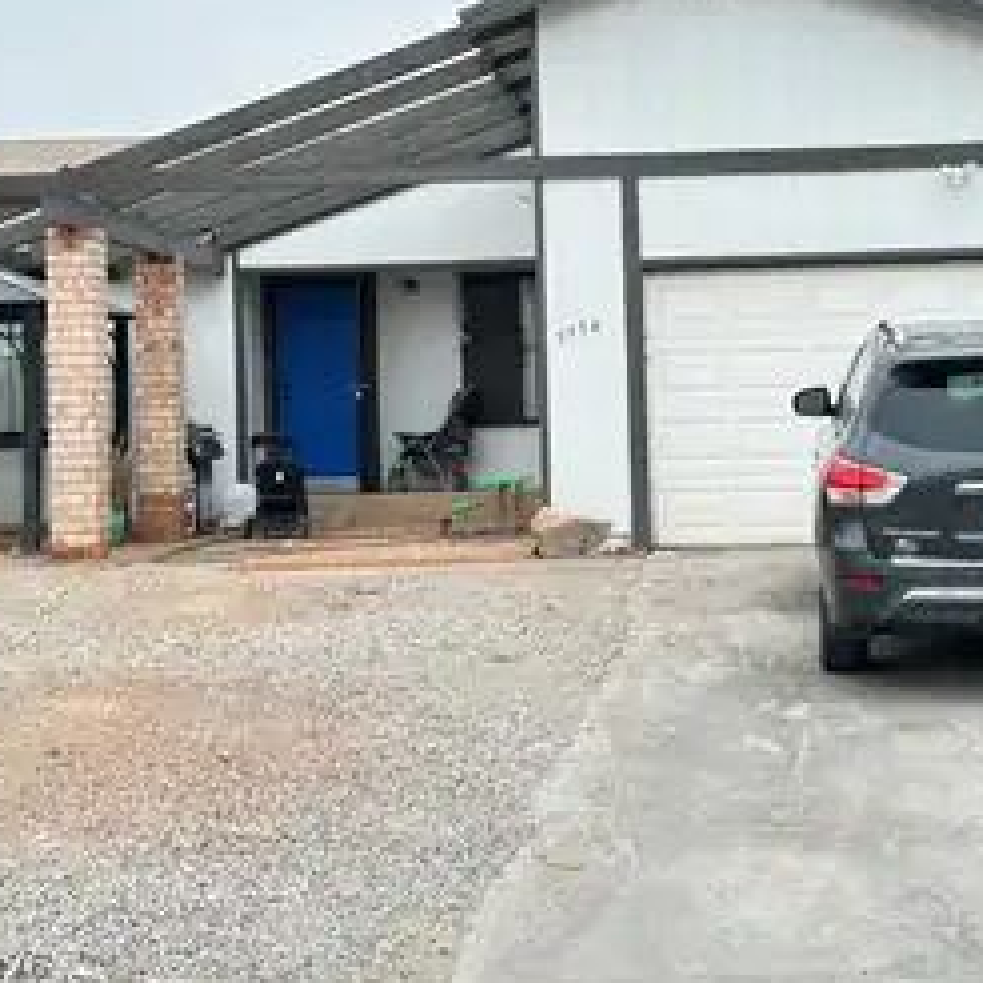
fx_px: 2217
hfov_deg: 24.8
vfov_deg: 25.0
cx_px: 675
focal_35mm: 69
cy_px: 392
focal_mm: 6.86
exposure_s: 1/389
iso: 64
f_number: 1.78
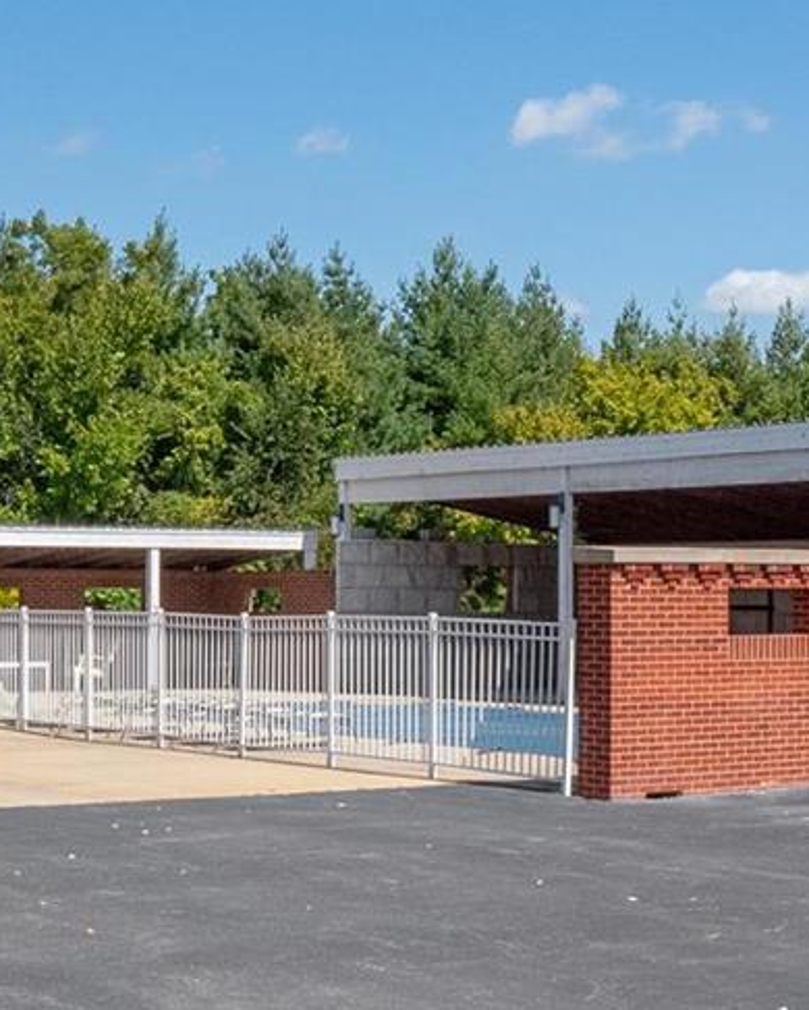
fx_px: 2213
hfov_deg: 20.7
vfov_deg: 25.7
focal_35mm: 74
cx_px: 324
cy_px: 591
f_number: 8
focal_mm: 12
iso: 400
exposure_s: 1/1000
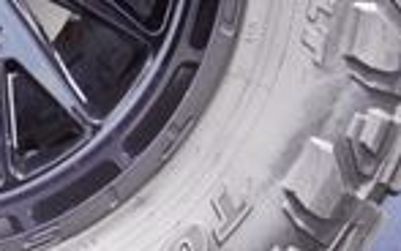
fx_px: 2408
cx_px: -104
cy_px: -71
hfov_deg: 9.4
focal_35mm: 220
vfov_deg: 5.9
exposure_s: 1/80
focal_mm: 33
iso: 100
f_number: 6.3
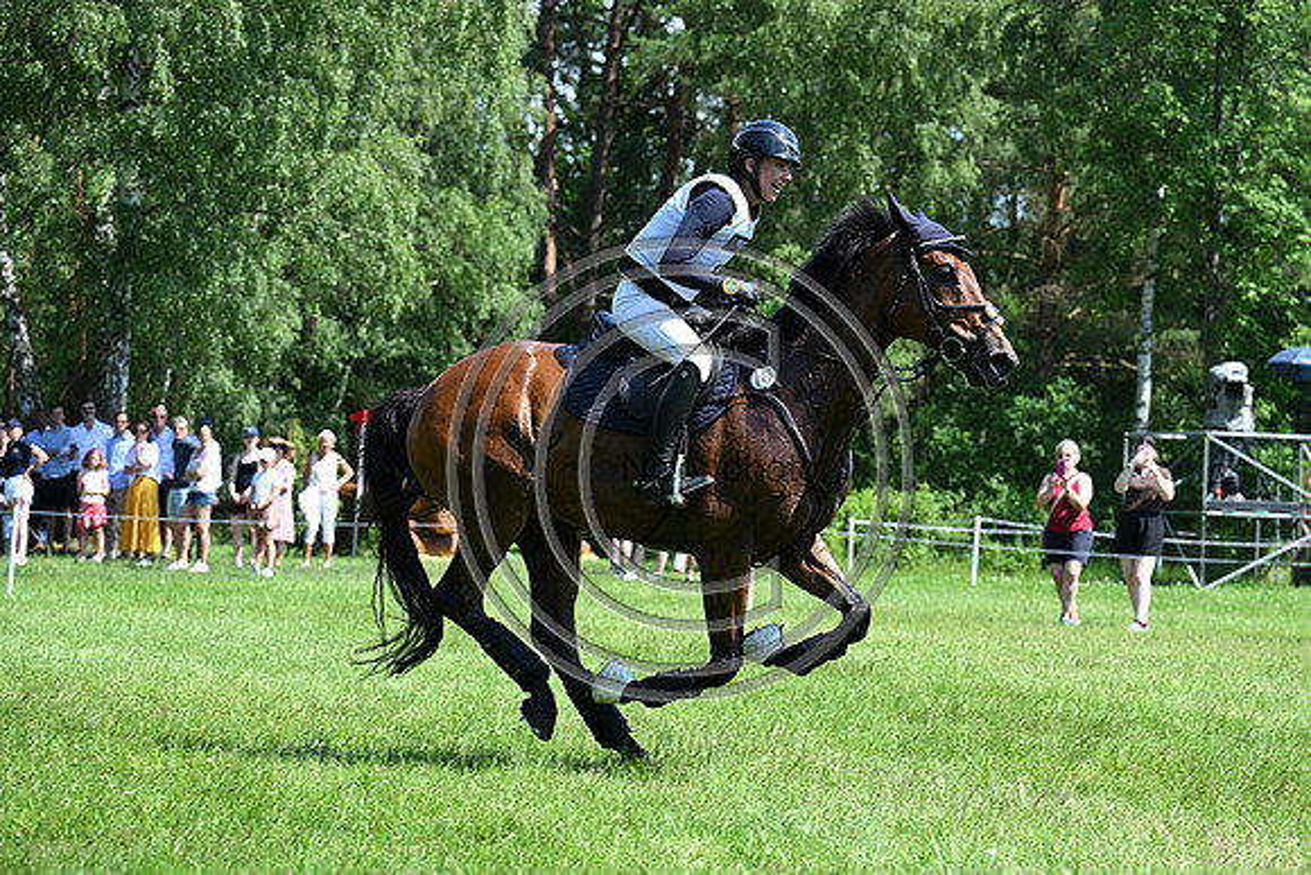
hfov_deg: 21.0
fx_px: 3533
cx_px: 656
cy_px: 438
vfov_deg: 14.1
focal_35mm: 97
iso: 360
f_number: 4.5
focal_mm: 97
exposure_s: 1/1250
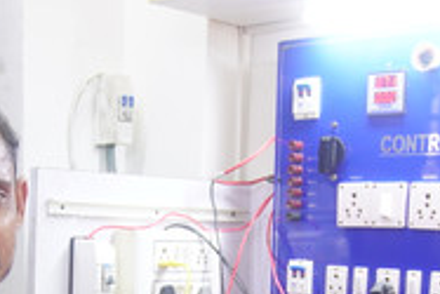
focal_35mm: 80
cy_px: 354
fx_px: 979
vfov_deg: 16.4
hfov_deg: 25.3
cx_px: 169
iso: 800
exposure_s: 1/50
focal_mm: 20
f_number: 4
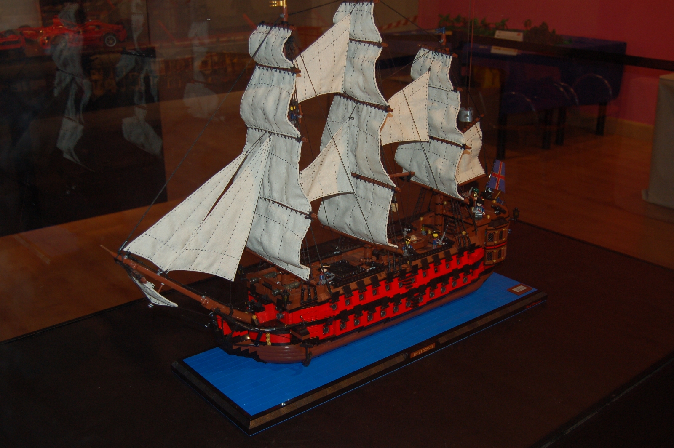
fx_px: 730
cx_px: 337
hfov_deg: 49.6
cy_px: 224
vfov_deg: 34.2
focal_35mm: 39
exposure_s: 1/60
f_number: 4.2
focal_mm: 26
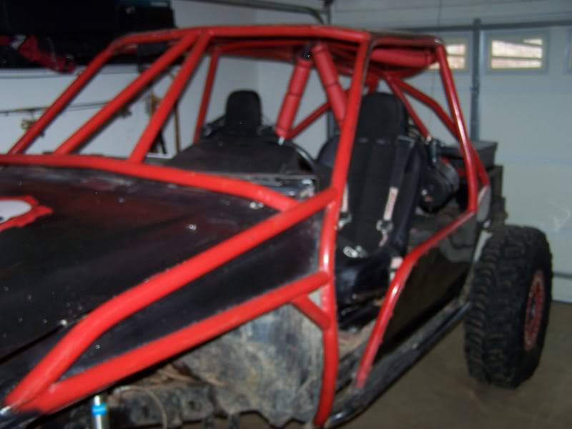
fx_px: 628
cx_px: 286
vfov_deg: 37.7
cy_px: 214
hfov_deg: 49.0
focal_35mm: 38
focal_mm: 6.3
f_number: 2.8
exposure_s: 1/60
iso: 80
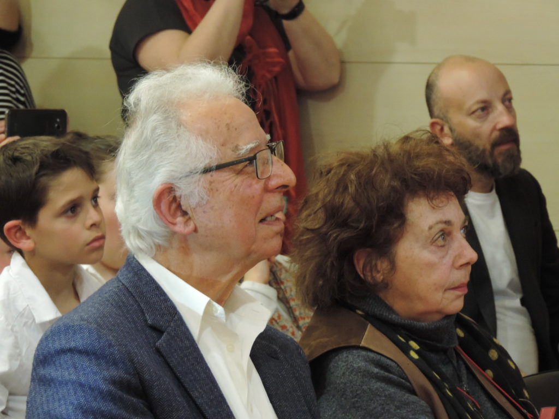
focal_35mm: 225
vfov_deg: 6.6
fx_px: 3633
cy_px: 210
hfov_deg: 8.8
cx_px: 280
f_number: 4.6
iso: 800
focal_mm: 40.1
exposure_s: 1/13
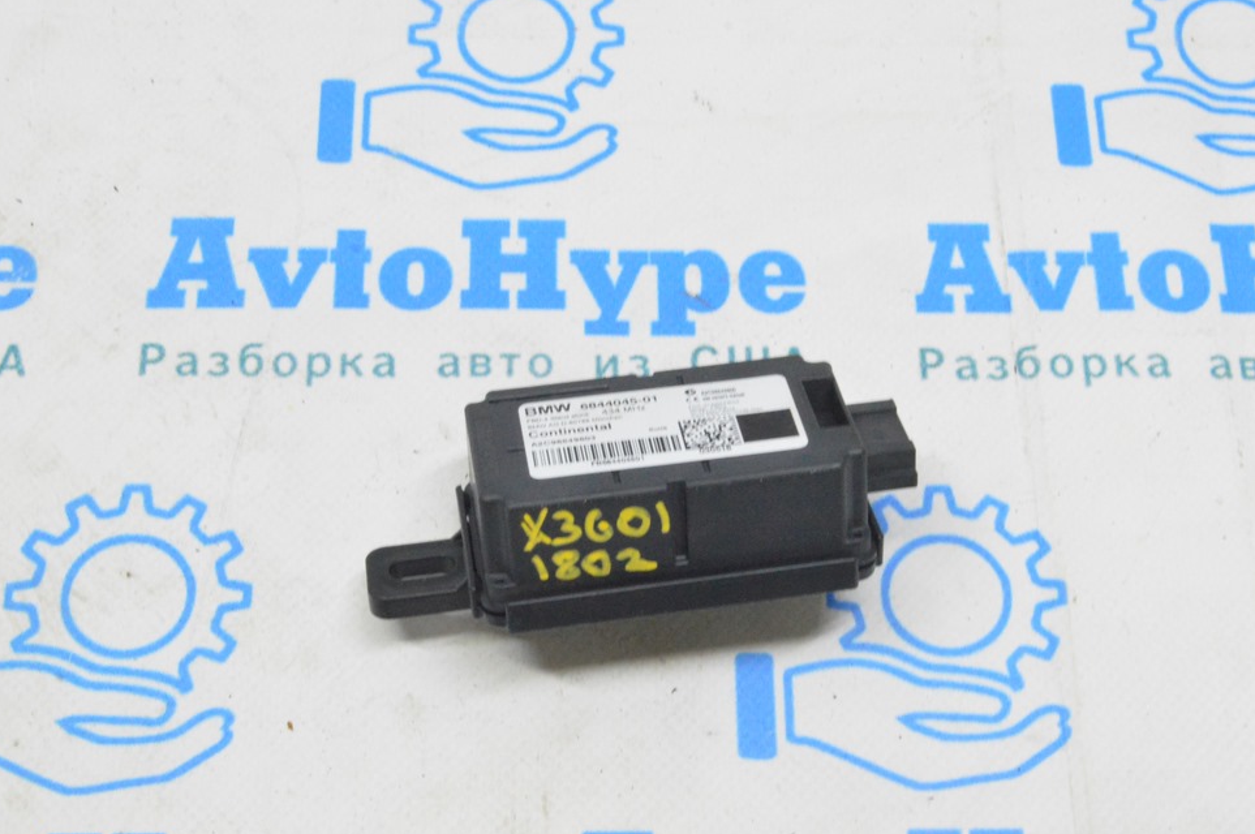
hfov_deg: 30.1
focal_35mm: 67
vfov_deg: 20.3
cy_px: 409
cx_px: 656
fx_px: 2333
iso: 6400
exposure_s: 1/15
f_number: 20
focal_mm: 42
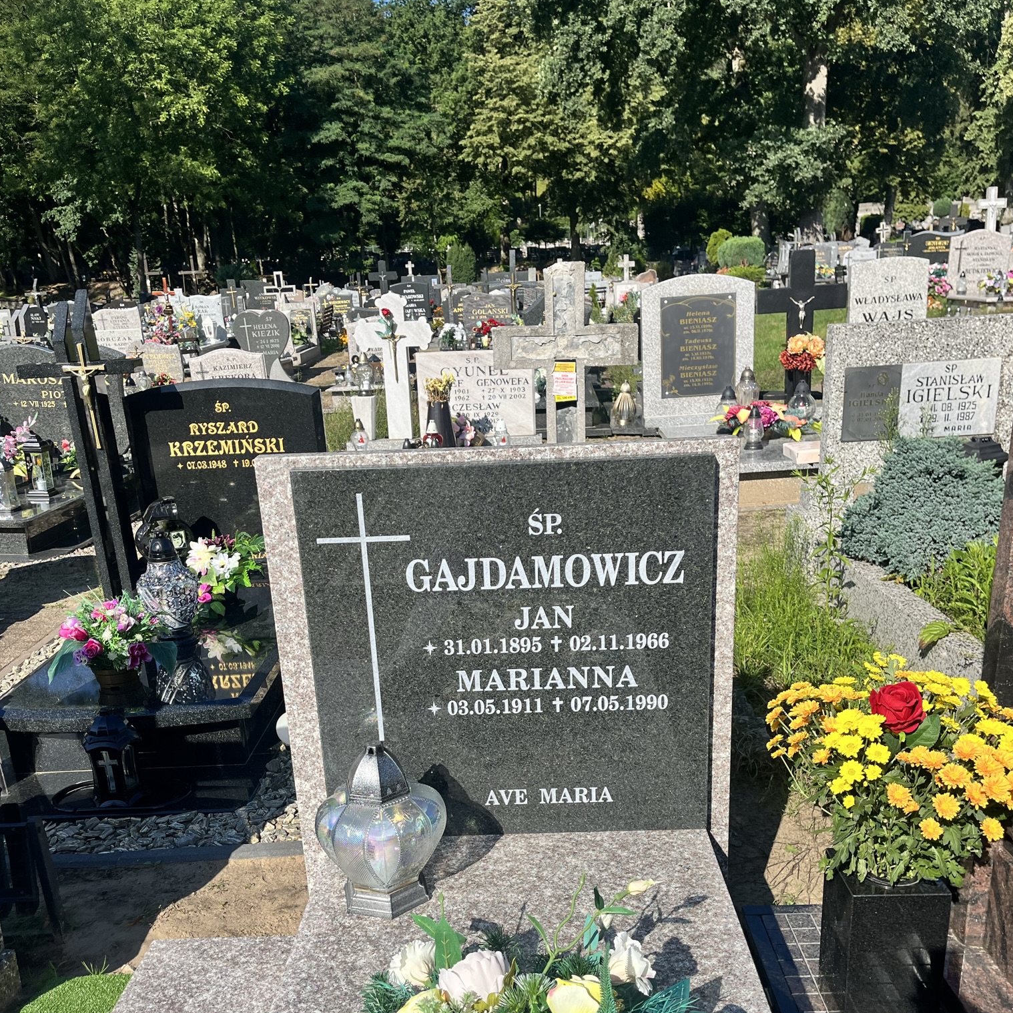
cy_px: 649
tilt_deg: -21.9
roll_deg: +3.3
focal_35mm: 31
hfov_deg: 52.5
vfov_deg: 51.8
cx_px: 507
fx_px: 1026
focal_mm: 5.1
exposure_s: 1/4016
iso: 50
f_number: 1.6
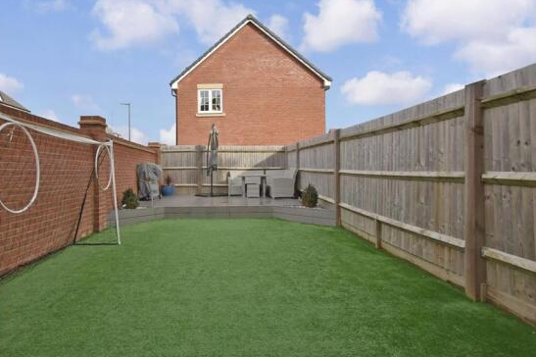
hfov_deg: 89.1
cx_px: 219
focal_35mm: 18
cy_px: 171
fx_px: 268
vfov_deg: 67.3
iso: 400
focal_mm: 10
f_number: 9
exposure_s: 1/320
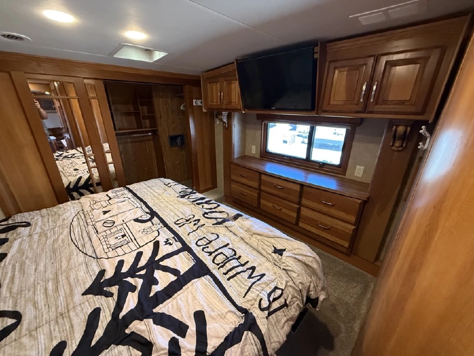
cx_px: 237
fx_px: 192
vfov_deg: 85.7
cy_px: 178
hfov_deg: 102.1
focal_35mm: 14
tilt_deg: -21.3
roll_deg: -1.3
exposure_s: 1/59
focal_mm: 2.22
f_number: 2.2
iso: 640
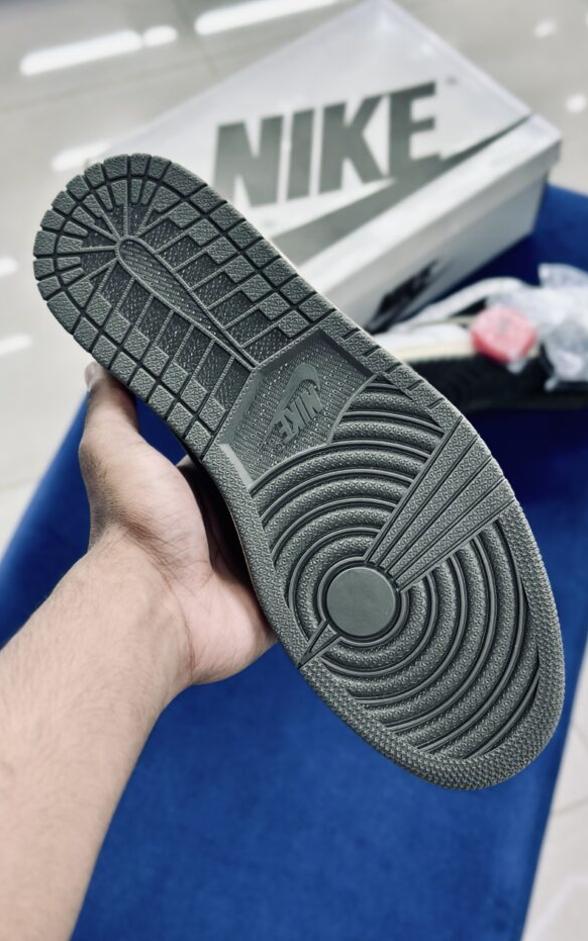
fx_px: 1307
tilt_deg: -57.7
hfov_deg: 25.3
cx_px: 320
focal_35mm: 51
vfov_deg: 39.6
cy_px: 470
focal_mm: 6.86
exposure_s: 1/100
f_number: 1.78
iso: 100
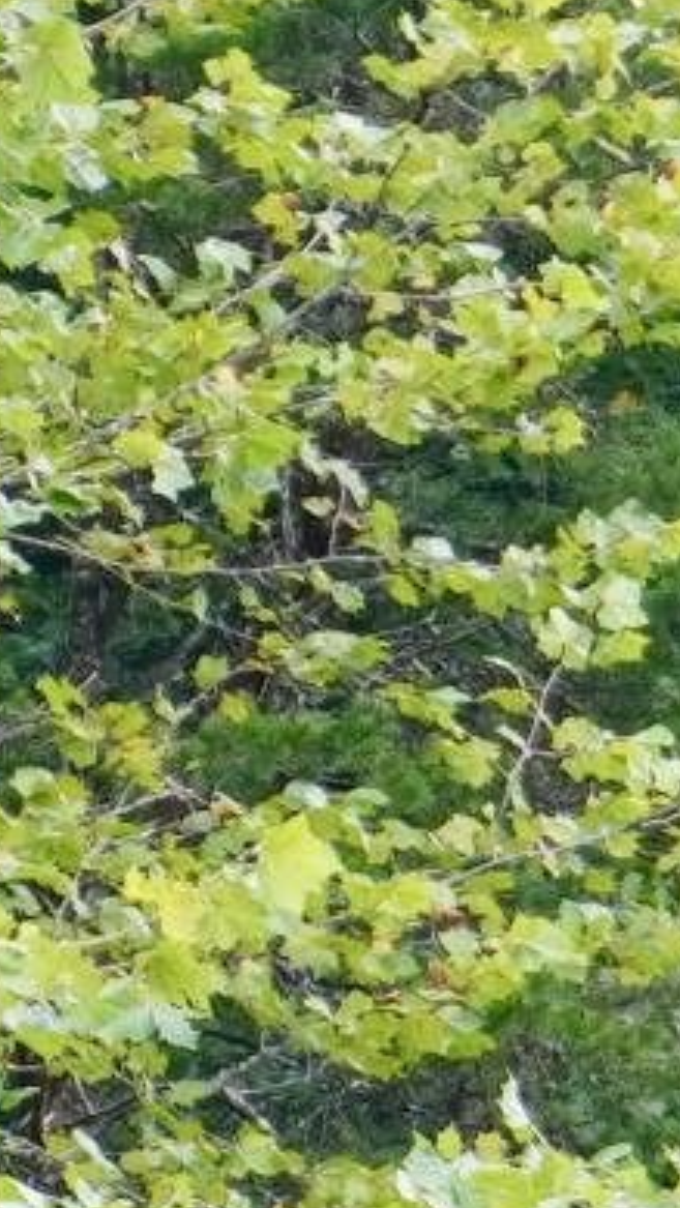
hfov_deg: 1.3
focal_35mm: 946
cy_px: 779
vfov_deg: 2.3
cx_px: 1729
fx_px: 30304
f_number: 5.6
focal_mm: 78
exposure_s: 1/125
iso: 400
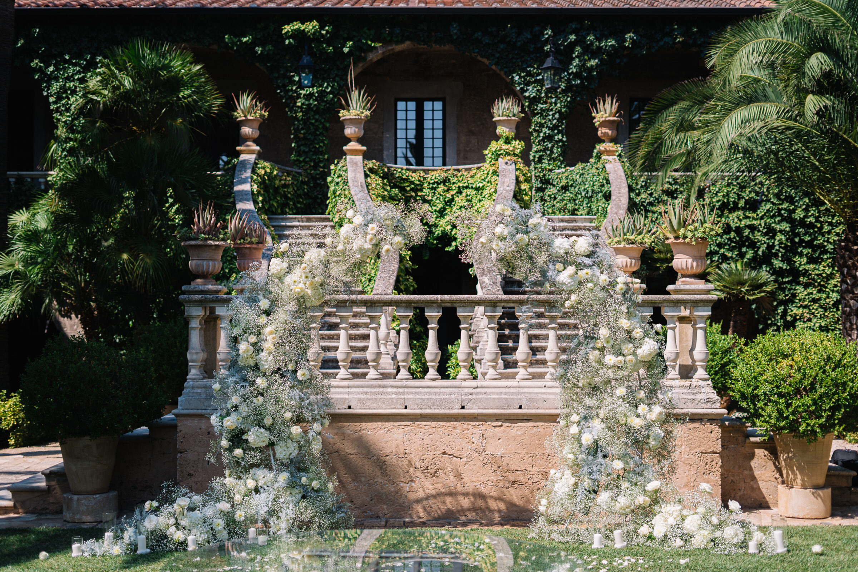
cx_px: 429
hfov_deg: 39.6
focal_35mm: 50
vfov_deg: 27.0
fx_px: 1192
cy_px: 286
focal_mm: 50
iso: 50
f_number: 2.2
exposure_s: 1/2000
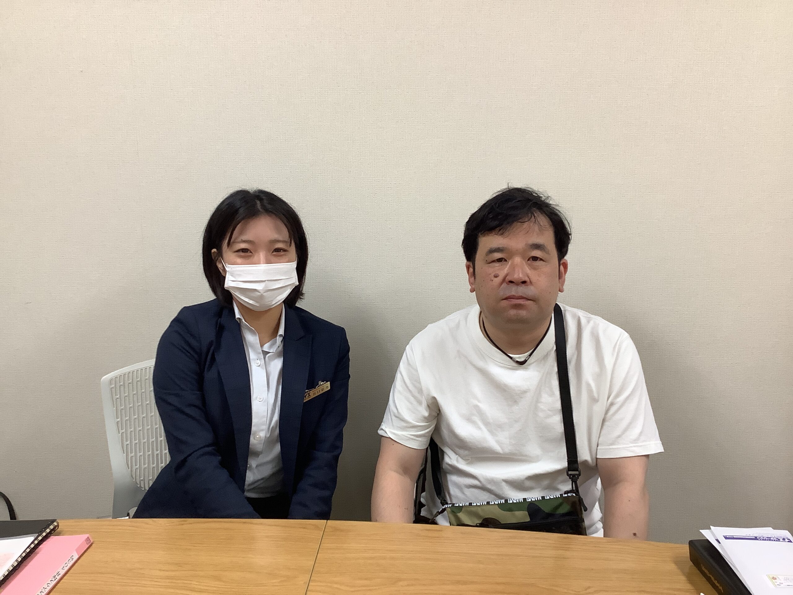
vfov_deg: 45.4
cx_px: 396
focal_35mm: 31
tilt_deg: -13.2
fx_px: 710
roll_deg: +0.4
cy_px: 298
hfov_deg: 58.4
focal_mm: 3.3
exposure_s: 1/60
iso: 125
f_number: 2.4
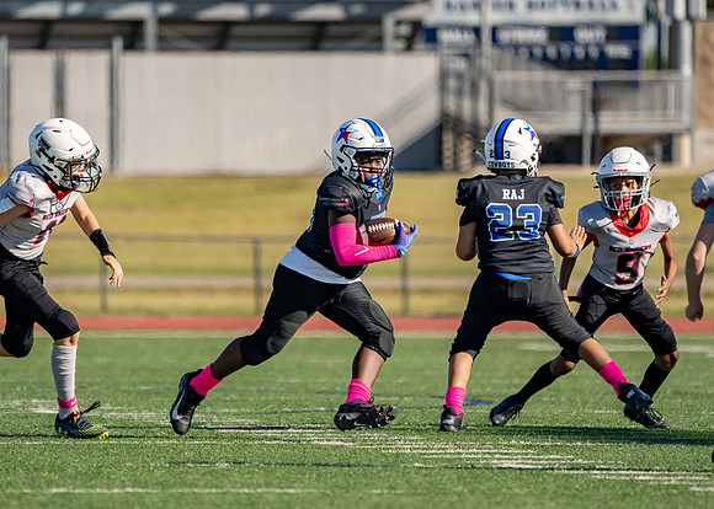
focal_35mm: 515
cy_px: 222
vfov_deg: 2.8
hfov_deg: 3.9
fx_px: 10444
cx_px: 304
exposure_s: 1/2000
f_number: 5.6
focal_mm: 400
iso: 320
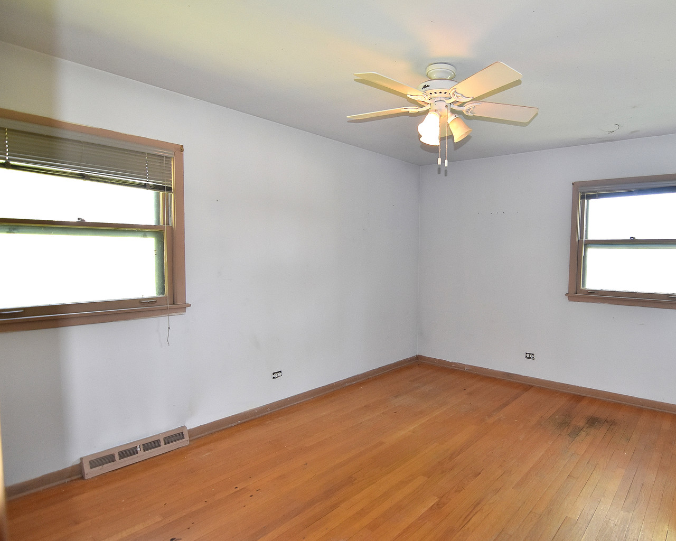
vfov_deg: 69.2
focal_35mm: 20
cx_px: 424
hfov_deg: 80.0
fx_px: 392
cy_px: 277
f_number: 3.5
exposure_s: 1/200
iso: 800
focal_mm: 11
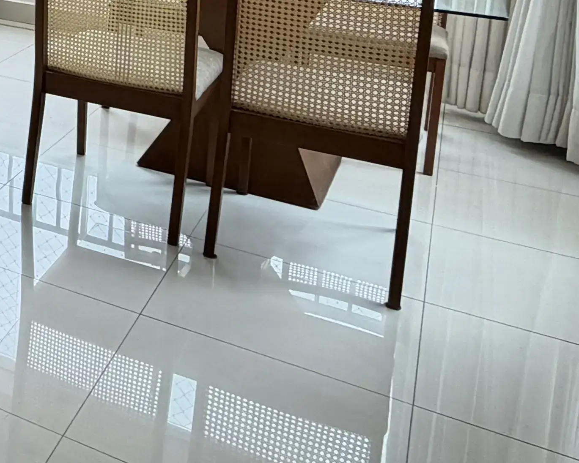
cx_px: -244
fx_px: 977
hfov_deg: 26.1
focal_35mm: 57
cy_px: -92
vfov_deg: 24.2
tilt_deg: -9.5
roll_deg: -0.3
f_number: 2.2
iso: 40
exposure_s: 1/120
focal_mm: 2.22
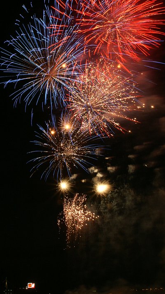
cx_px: 81
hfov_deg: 22.2
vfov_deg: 38.4
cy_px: 132
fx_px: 420
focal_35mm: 54
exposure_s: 1/1.25
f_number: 16
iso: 400
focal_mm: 24
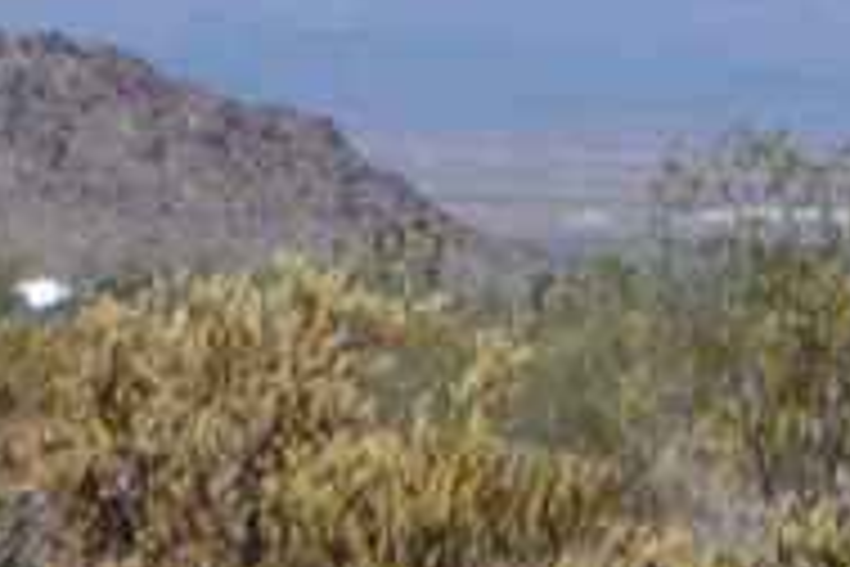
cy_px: -400
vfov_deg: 2.9
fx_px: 11188
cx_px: 1619
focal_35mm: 474
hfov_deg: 4.3
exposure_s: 1/2000
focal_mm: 55
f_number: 7.1
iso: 400
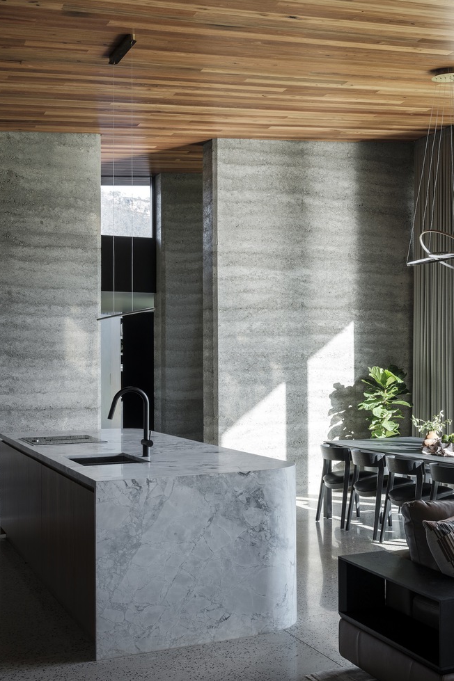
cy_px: 347
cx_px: 445
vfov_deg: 38.9
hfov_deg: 25.3
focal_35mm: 51
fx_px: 965
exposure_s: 1.1
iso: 100
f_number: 13
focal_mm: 45
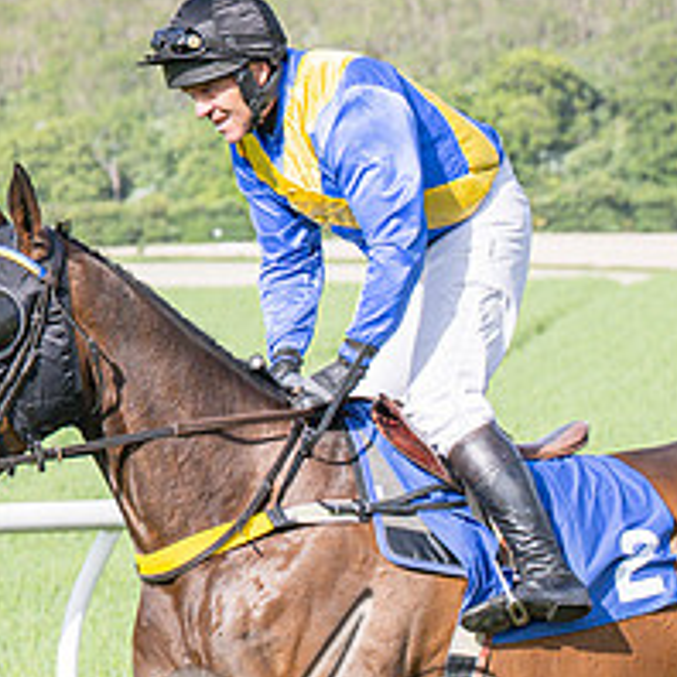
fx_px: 8806
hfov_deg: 4.4
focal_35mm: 398
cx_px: -20
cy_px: 664
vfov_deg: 4.4
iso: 200
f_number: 4.5
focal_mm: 78
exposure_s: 1/1600
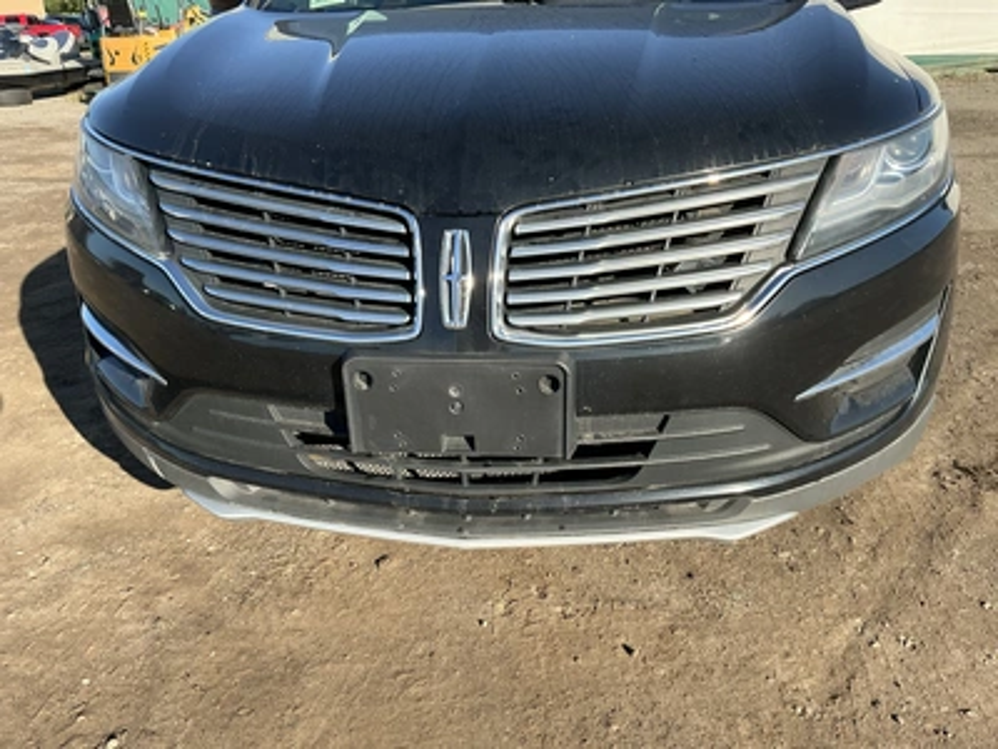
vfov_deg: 49.7
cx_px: 499
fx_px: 807
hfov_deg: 63.4
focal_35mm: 28
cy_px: 374
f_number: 1.8
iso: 25
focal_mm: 3
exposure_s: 1/719
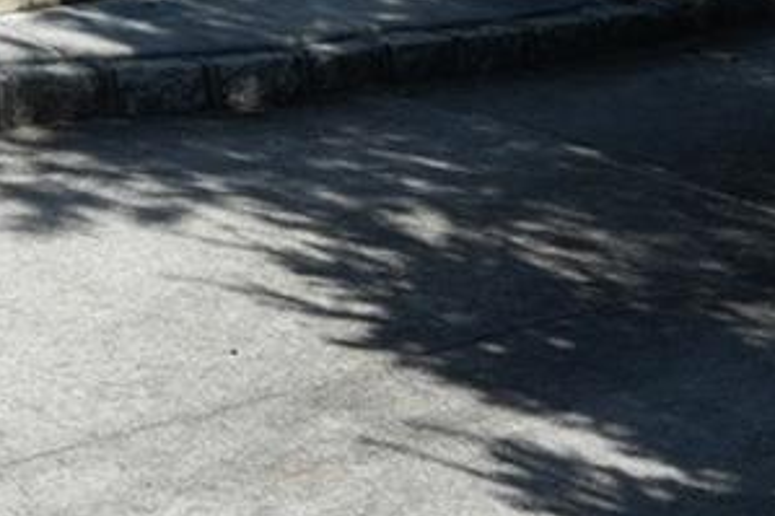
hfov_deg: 18.9
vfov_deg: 12.0
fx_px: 2065
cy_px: -652
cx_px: -358
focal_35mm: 96
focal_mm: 14
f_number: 11
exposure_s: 1/500
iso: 400
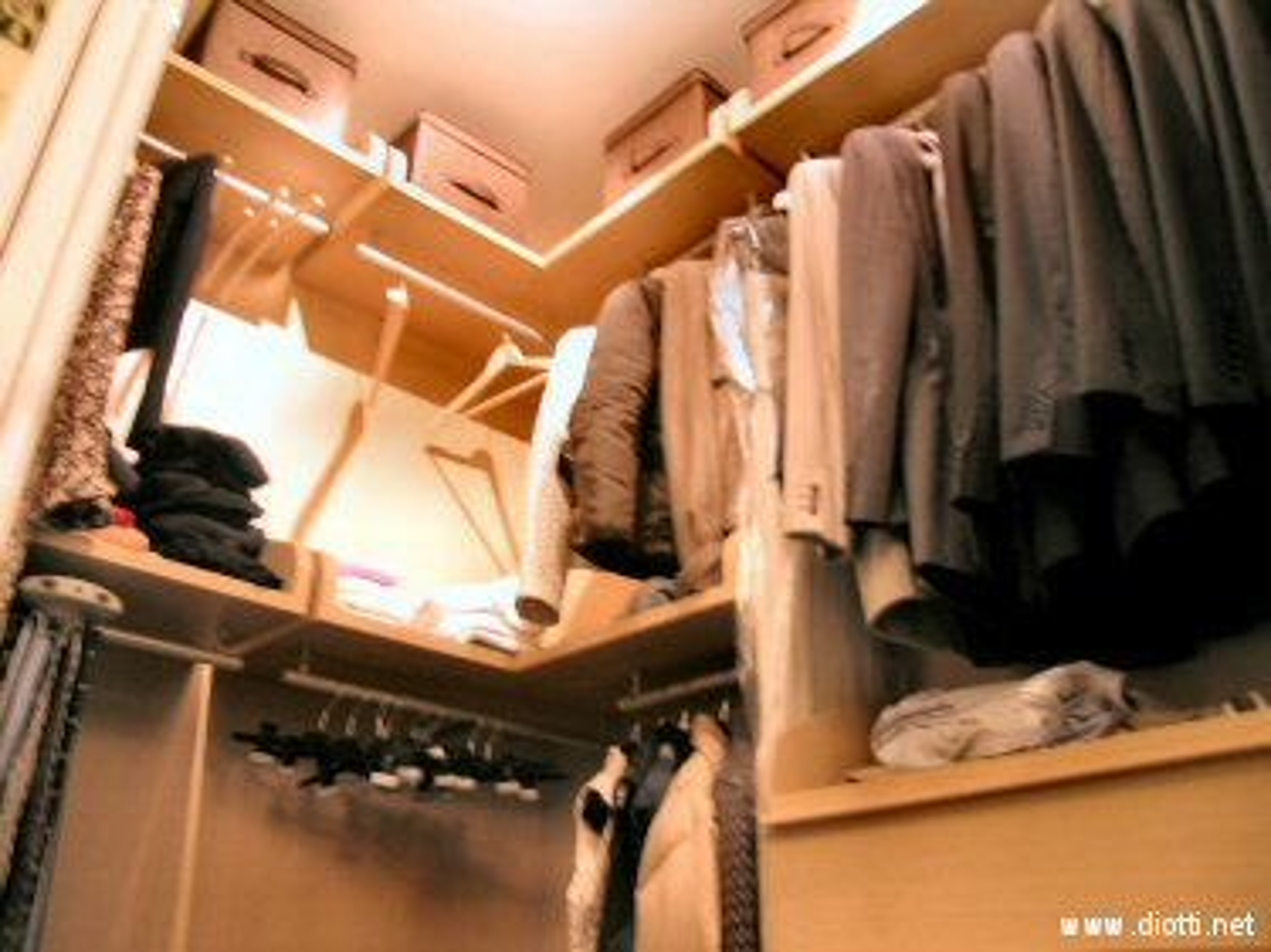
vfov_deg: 49.7
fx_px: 1028
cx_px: 636
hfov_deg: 63.5
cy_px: 476
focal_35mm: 28
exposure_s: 1/3.8
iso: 91
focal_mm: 5.8
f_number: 2.8
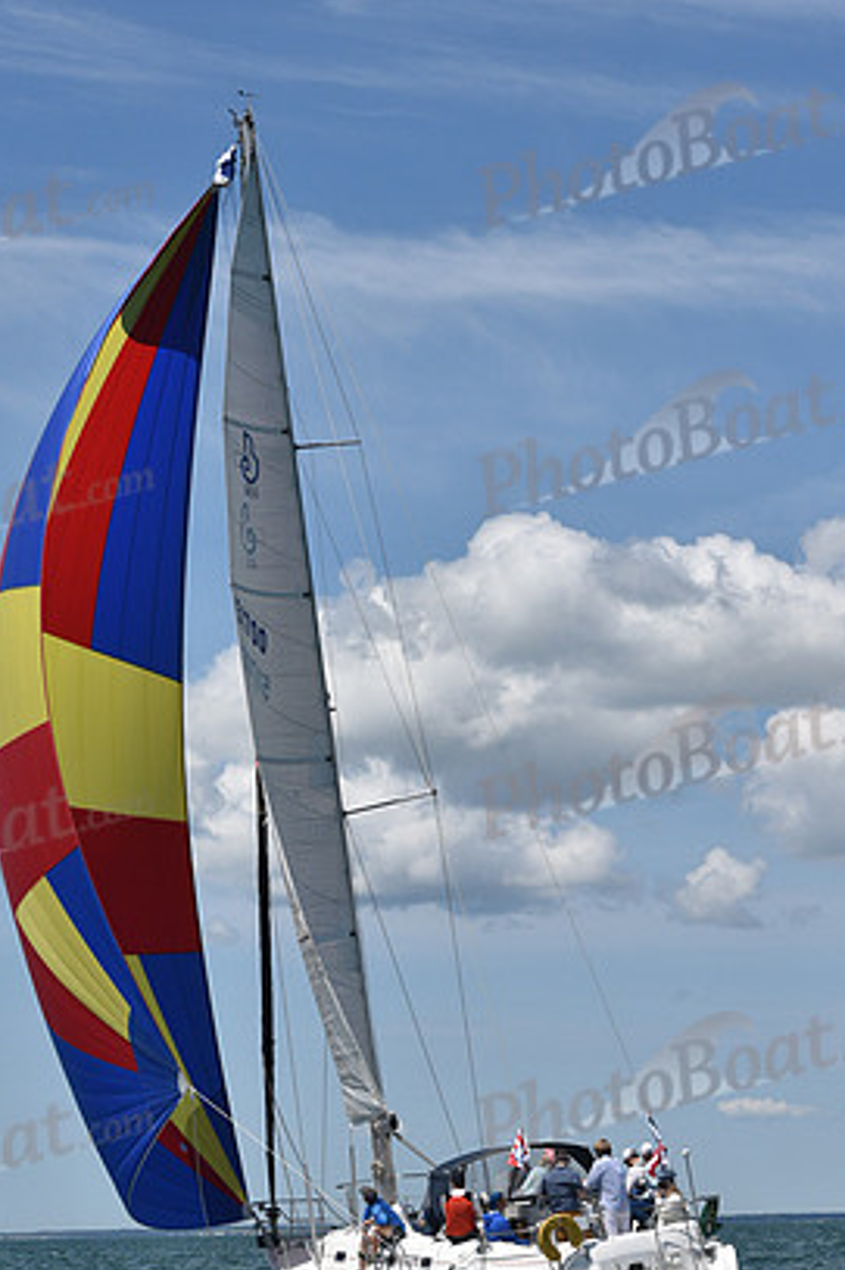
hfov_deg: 12.8
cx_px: 316
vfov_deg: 19.1
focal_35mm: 107
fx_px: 3770
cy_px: 643
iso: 320
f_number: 8
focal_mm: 75
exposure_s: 1/800
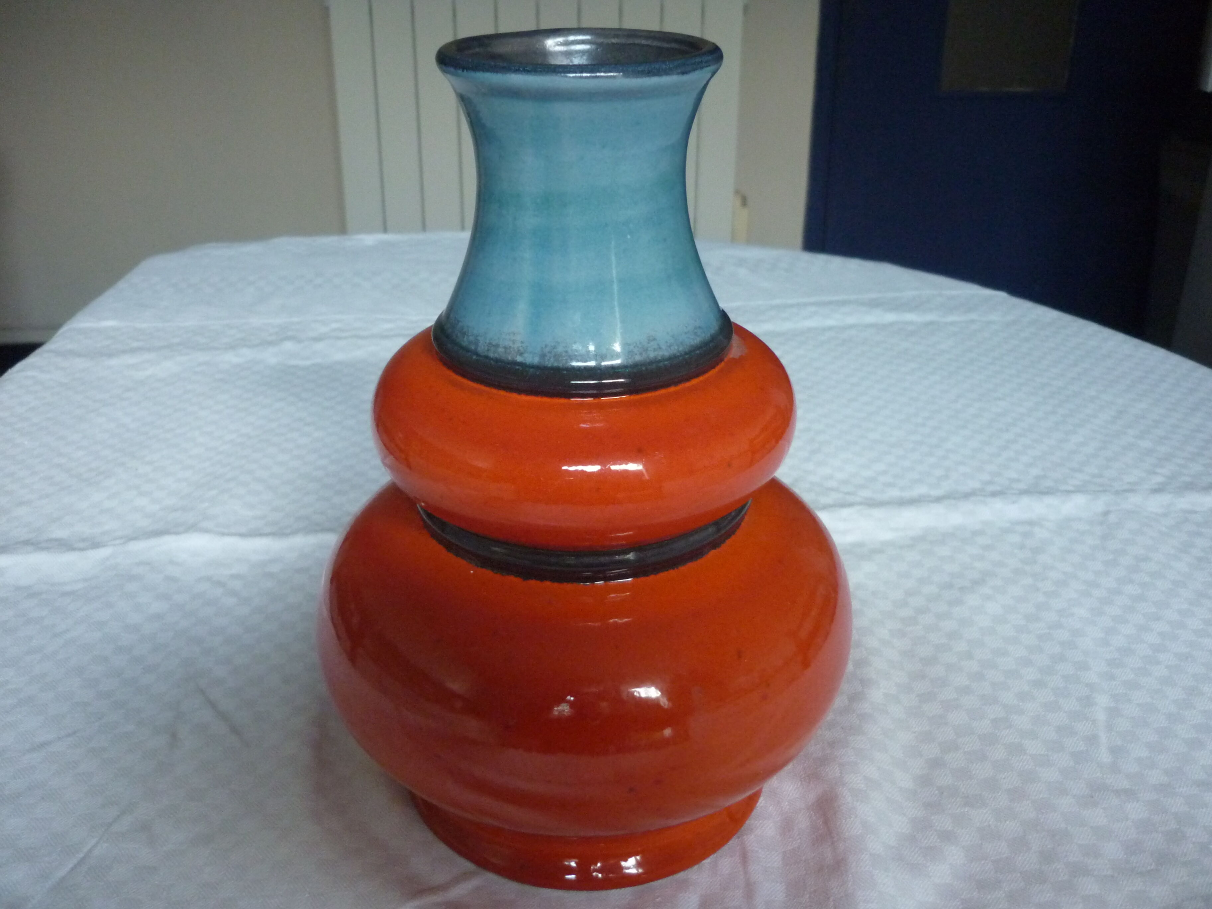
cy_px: 454
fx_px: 1155
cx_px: 606
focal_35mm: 33
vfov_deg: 42.9
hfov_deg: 55.4
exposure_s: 1/20
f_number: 2.8
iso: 400
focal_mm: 5.5
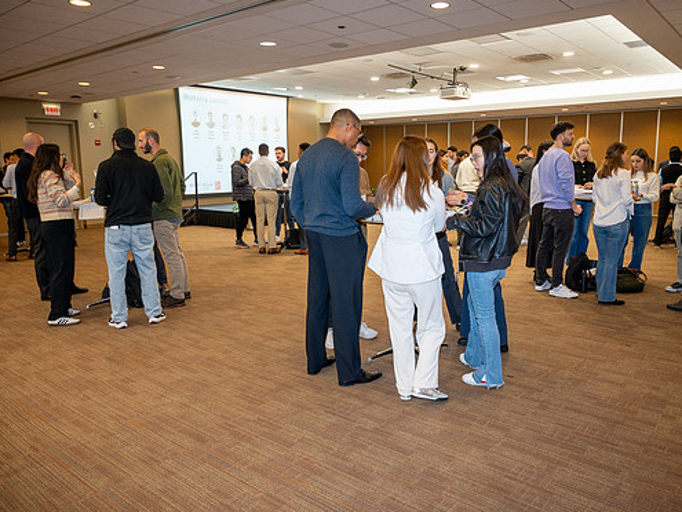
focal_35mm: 27
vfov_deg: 51.4
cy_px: 248
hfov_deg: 65.1
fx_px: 532
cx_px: 373
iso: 1600
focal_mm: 24
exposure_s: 1/100
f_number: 4
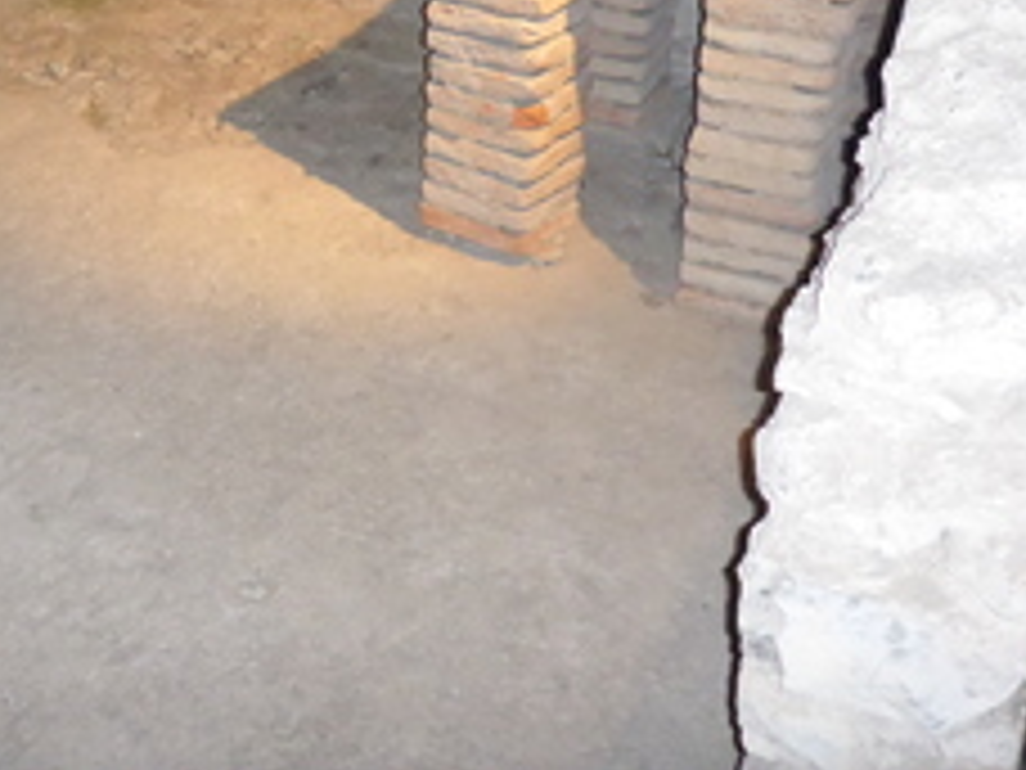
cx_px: 189
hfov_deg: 34.3
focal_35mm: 54
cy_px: 32
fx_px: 1601
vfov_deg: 25.9
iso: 800
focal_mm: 4.9
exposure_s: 1/60
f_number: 3.3
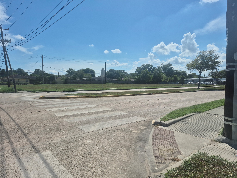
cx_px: 118
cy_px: 89
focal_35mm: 23
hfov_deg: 73.9
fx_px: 157
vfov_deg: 58.9
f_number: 1.8
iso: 25
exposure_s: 1/3712
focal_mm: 5.4
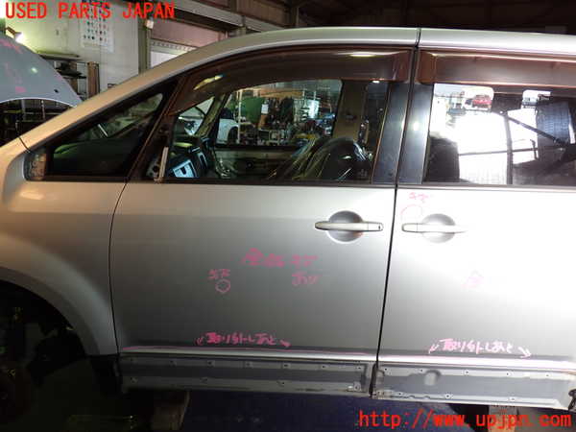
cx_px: 288
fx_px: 499
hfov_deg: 60.0
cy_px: 216
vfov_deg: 46.8
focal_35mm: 30
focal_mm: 5.4
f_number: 2.3
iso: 160
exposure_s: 1/60
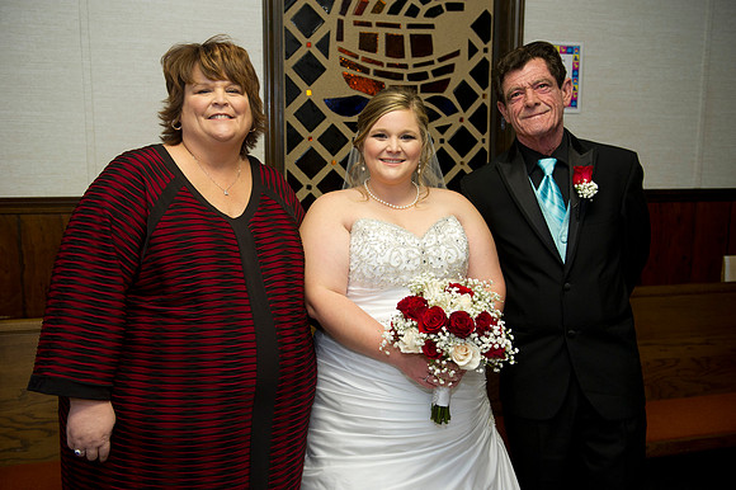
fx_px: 695
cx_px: 368
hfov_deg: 55.8
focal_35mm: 34
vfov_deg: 38.8
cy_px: 245
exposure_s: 1/160
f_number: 3.5
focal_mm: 34
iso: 1600
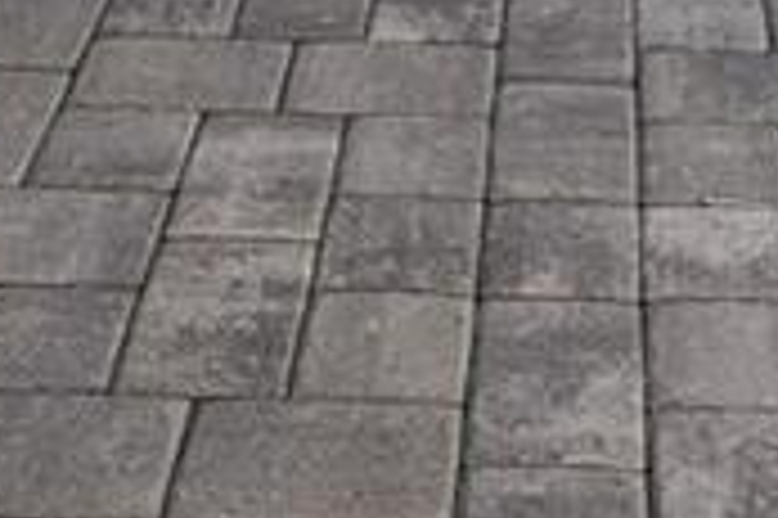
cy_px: -928
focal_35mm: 89
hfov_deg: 21.6
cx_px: 868
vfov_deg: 11.2
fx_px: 1922
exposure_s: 1/160
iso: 100
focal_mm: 10
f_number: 7.1
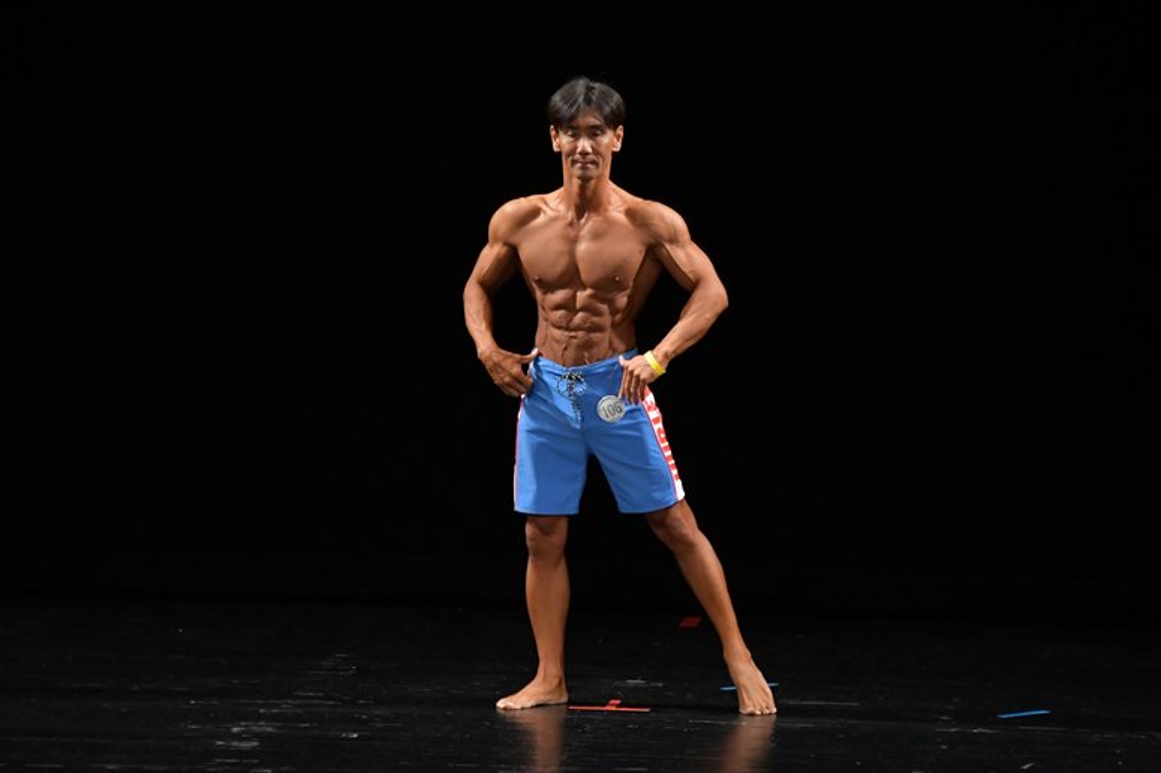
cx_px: 580
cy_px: 386
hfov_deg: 6.9
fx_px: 9670
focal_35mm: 300
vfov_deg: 4.6
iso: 3200
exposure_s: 1/400
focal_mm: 200
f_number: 5.6
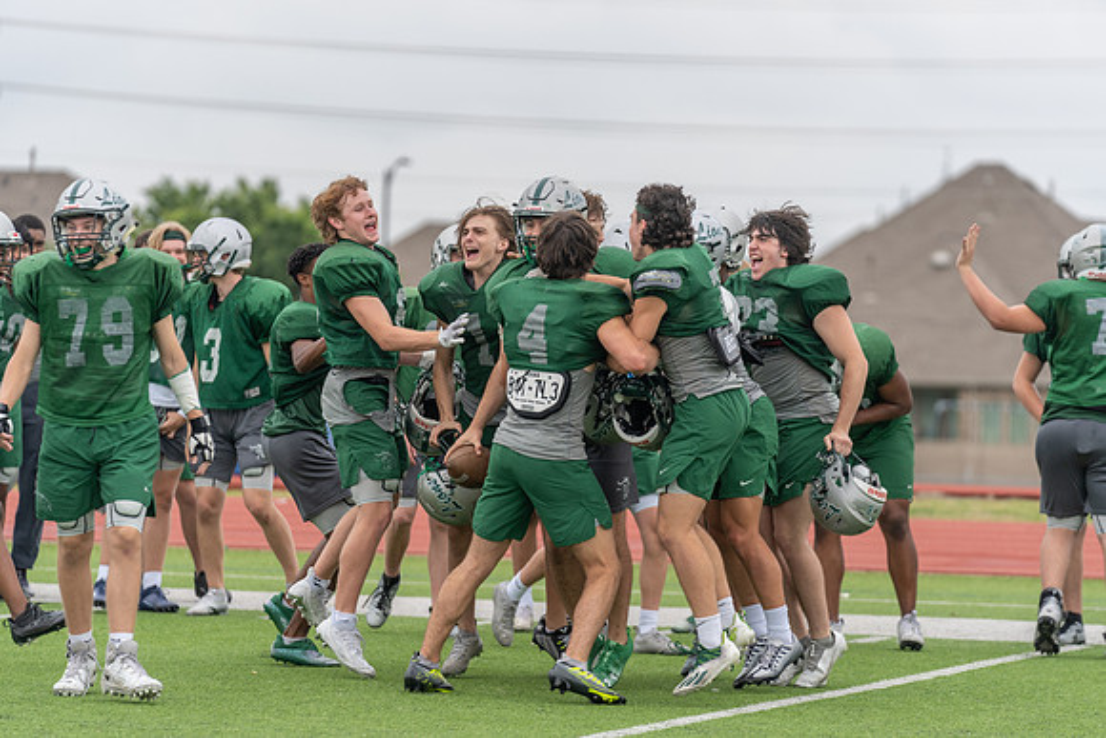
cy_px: 369
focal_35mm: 200
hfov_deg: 10.3
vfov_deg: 6.9
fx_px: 6146
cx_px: 553
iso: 250
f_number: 3.5
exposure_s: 1/1250
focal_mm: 200
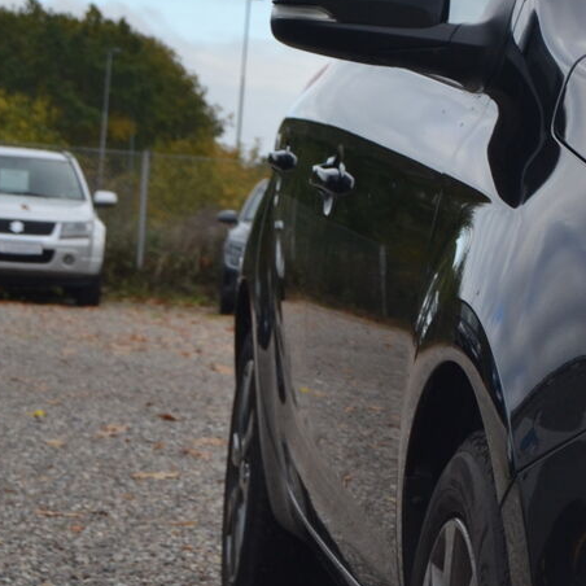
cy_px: 407
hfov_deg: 12.2
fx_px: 2490
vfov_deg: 13.4
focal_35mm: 130
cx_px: 1105
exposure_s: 1/200
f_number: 7.1
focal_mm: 24
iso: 100
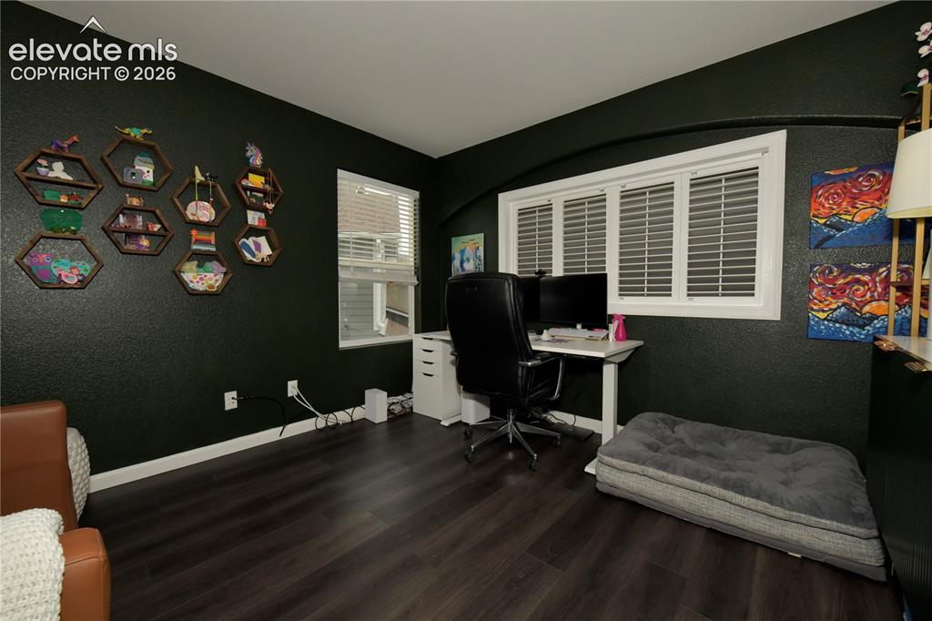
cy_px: 310
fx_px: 362
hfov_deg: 104.3
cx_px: 466
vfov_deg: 81.2
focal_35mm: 14
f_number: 11
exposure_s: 1/160
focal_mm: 14
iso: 1250
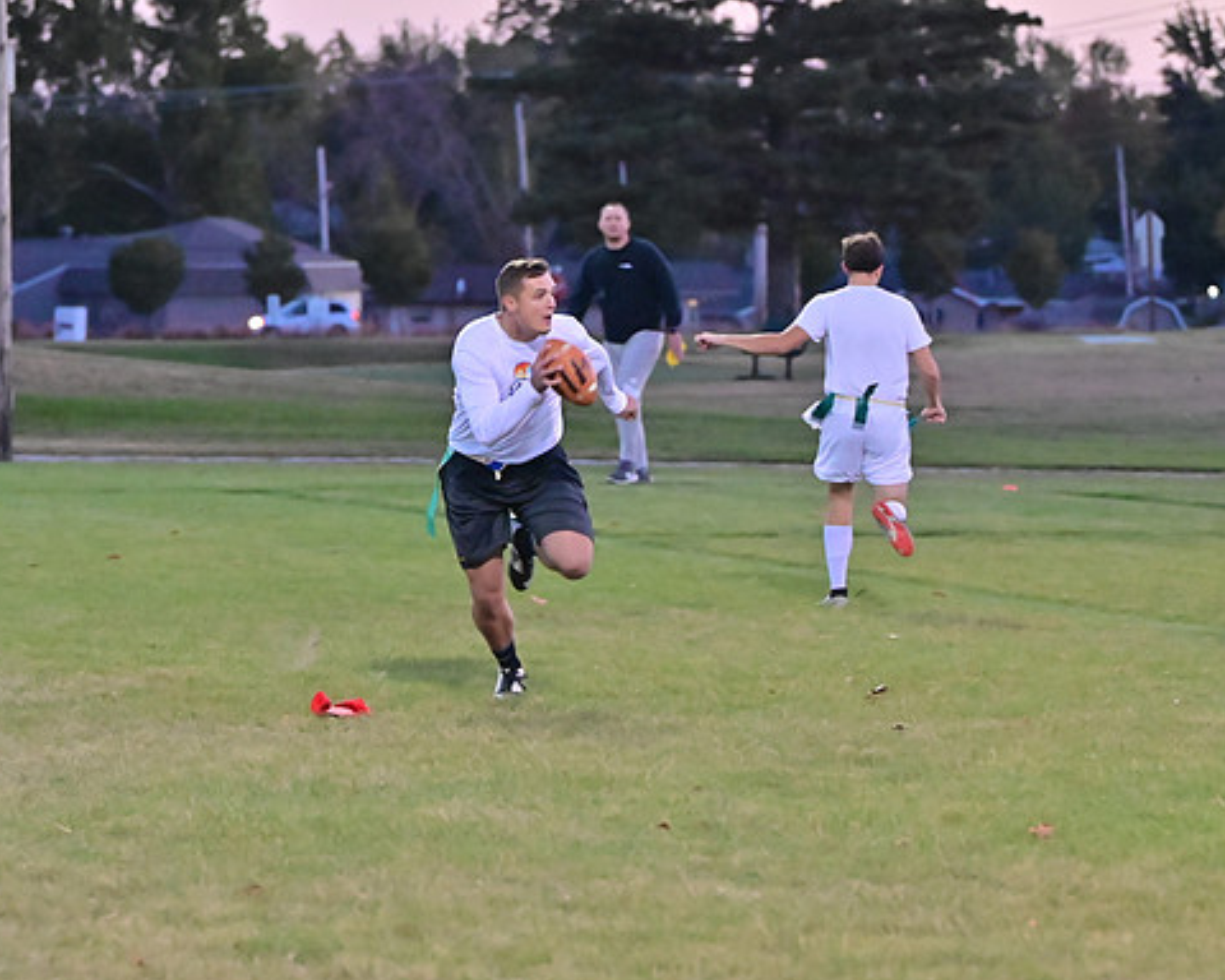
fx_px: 7070
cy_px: 491
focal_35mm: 195
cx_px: 661
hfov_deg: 9.9
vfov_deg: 7.9
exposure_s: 1/400
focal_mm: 115
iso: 6400
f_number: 4
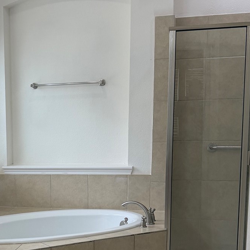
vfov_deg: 25.7
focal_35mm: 66
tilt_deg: -8.6
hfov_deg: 24.8
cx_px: -2
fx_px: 539
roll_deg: +2.4
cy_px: 198
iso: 100
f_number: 1.78
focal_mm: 6.76
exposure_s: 1/195
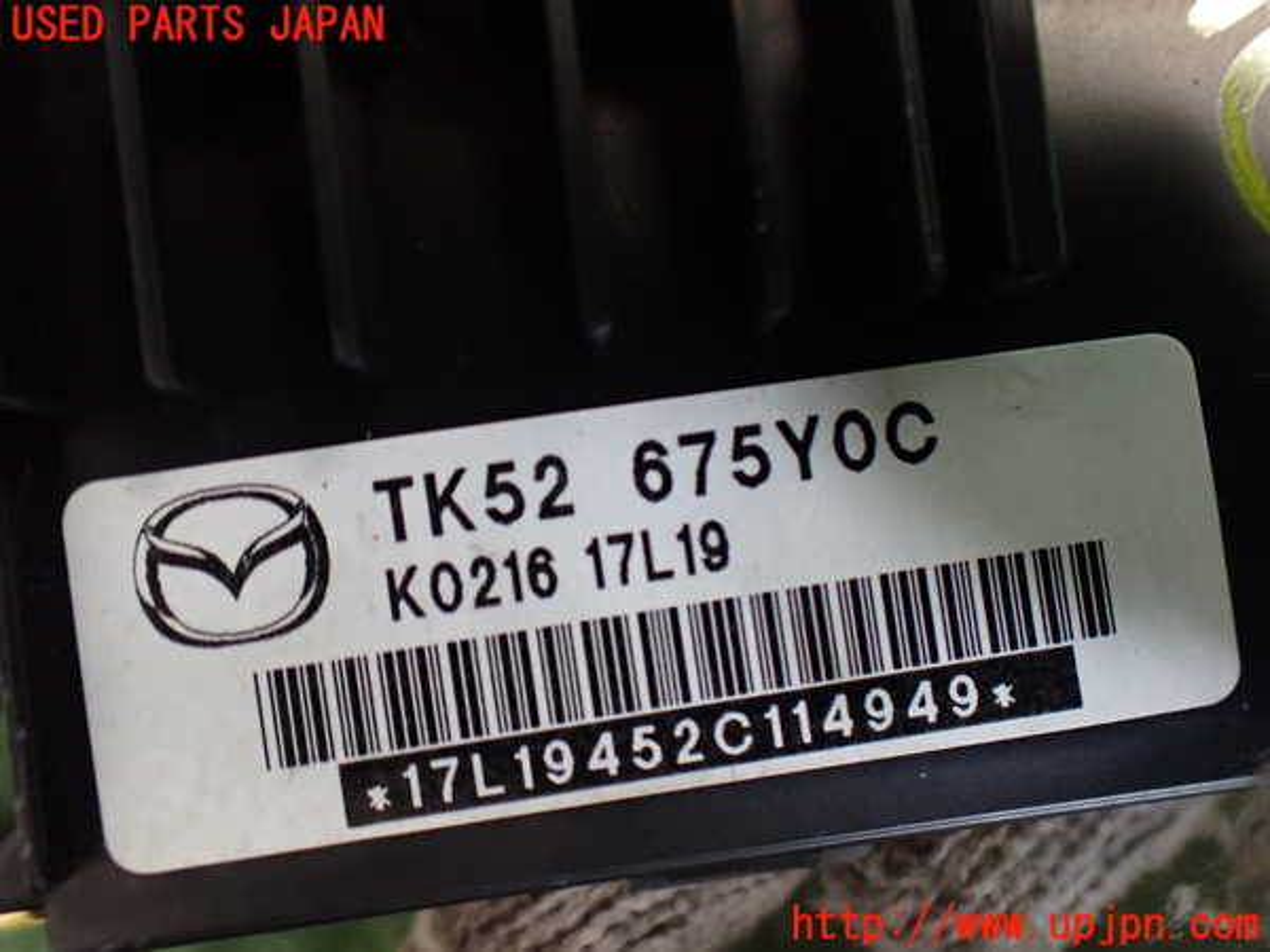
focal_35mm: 30
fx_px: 1101
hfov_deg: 60.0
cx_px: 635
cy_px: 476
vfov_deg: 46.8
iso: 640
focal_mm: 5.4
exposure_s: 1/125
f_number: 2.3
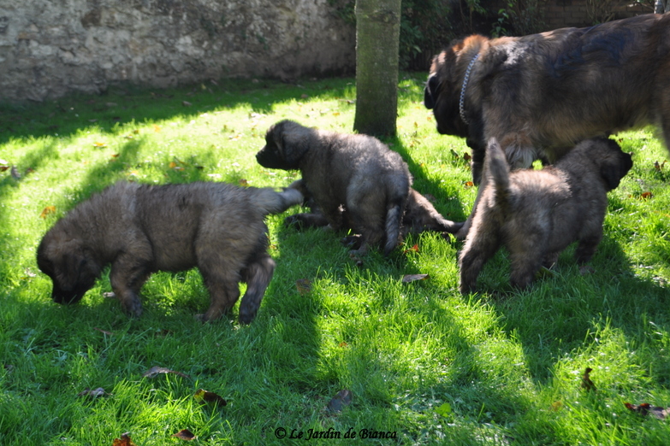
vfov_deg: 27.5
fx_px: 912
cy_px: 226
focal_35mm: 49
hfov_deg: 40.3
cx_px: 329
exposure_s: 1/125
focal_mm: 32
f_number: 5.6
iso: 200
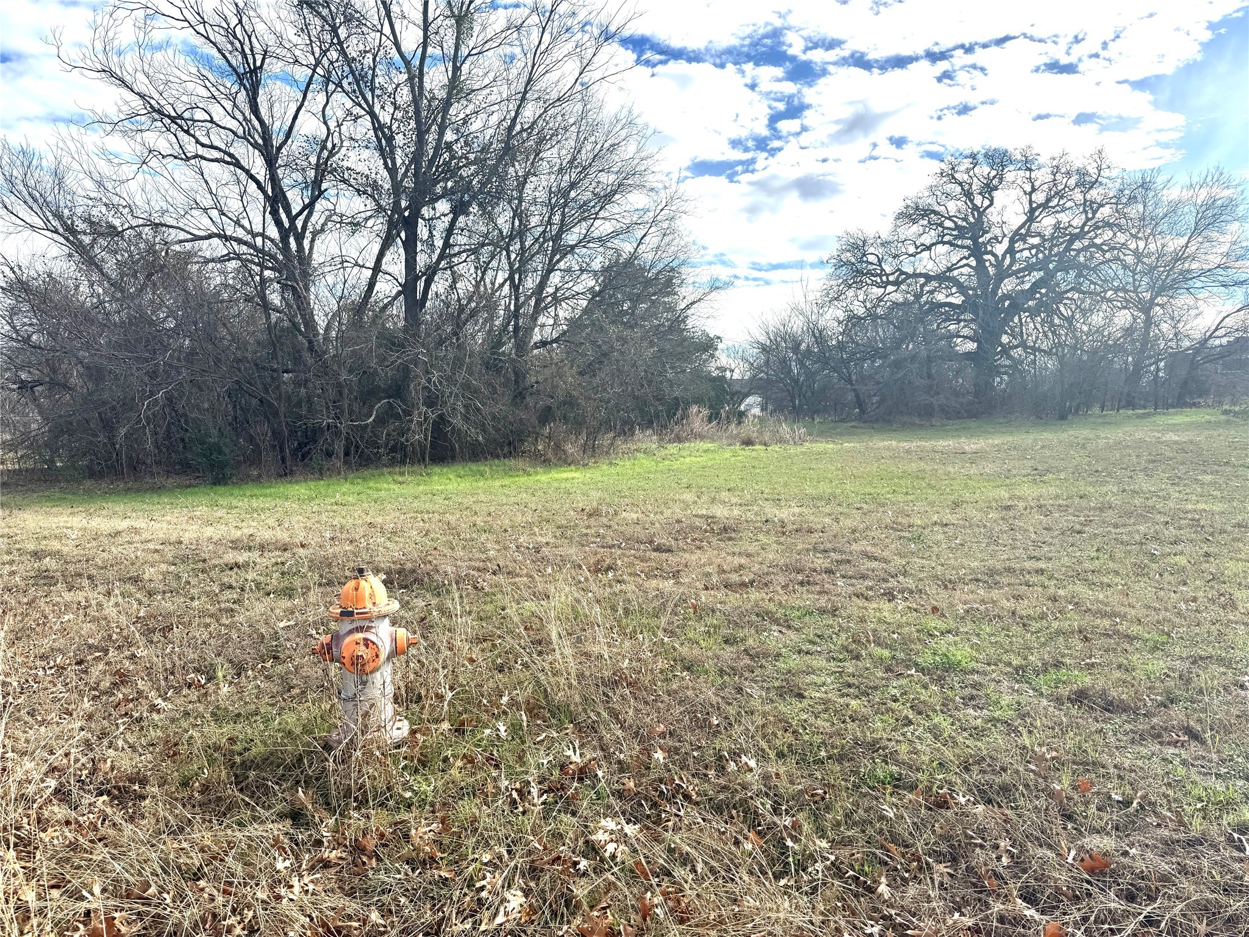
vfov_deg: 56.8
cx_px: 624
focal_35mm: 24
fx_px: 866
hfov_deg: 71.6
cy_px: 468
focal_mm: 6.76
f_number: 1.78
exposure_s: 1/4310
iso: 80
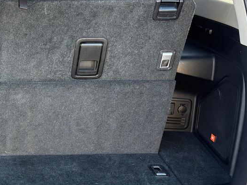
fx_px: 450
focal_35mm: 63
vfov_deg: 23.3
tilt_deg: -19.7
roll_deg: -1.3
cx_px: -25
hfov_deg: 28.0
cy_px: 100
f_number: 1.6
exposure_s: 1/135
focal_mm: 5.96
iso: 125
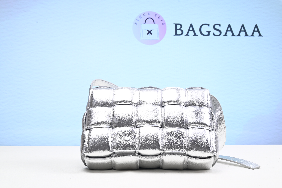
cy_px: 94
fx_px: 313
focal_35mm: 40
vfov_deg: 33.4
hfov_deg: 48.4
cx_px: 141
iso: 100
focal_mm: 40
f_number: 16
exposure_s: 1/2
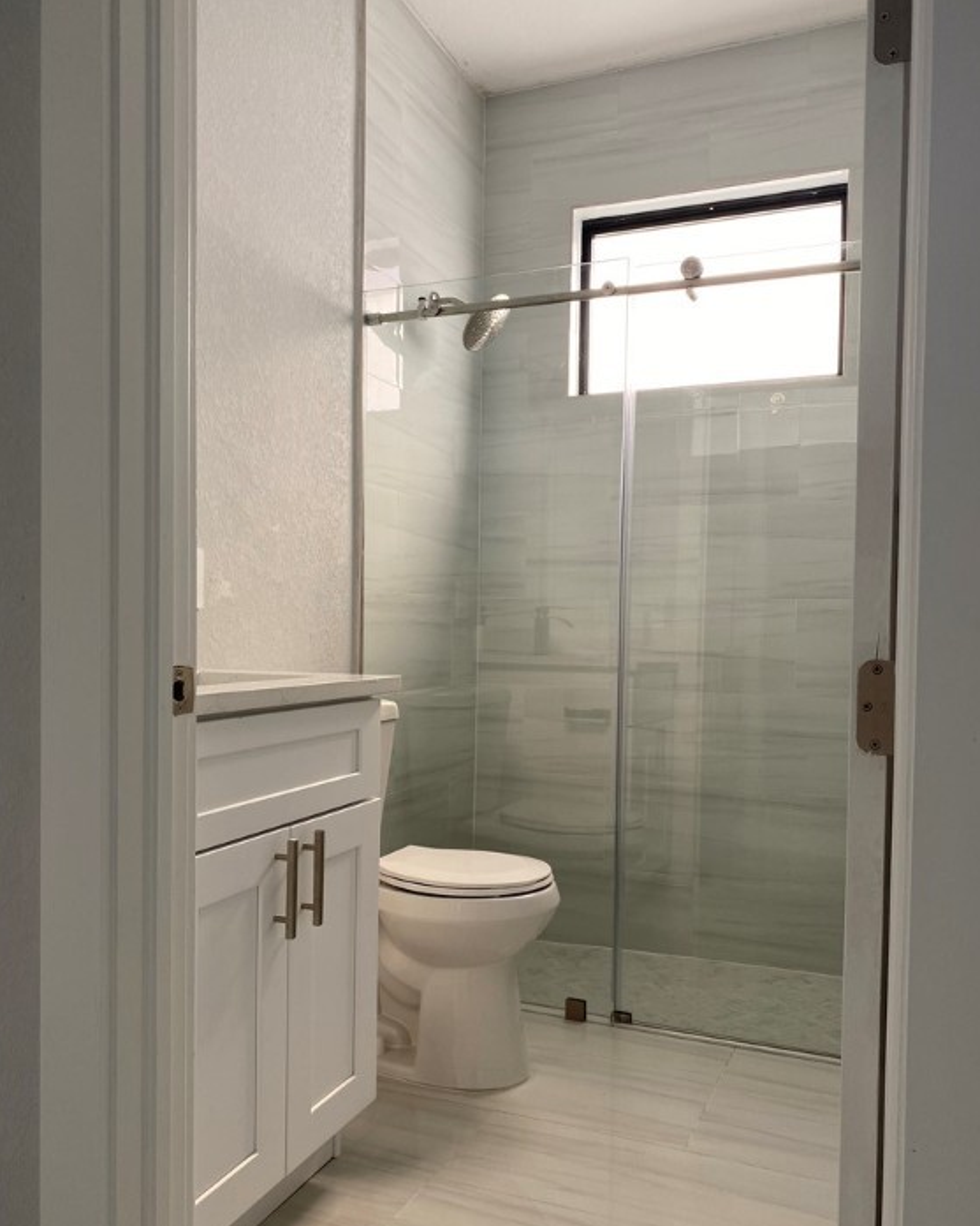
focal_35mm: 28
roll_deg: -2.5
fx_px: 1015
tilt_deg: -0.2
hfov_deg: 51.5
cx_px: 491
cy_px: 646
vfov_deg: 62.2
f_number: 1.8
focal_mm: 4.25
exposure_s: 1/122
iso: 50
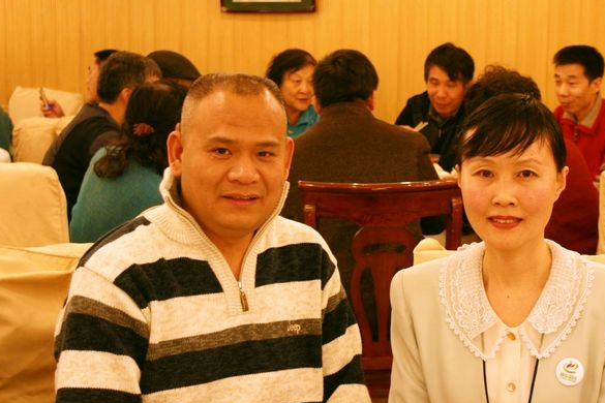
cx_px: 405
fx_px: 1378
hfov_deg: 24.6
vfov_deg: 16.6
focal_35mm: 82
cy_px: 251
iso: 800
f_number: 5.6
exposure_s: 1/25
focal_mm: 40
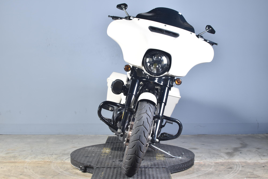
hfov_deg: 37.9
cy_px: 90
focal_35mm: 52
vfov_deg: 25.7
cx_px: 134
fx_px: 391
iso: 400
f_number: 6.3
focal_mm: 35
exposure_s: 1/60
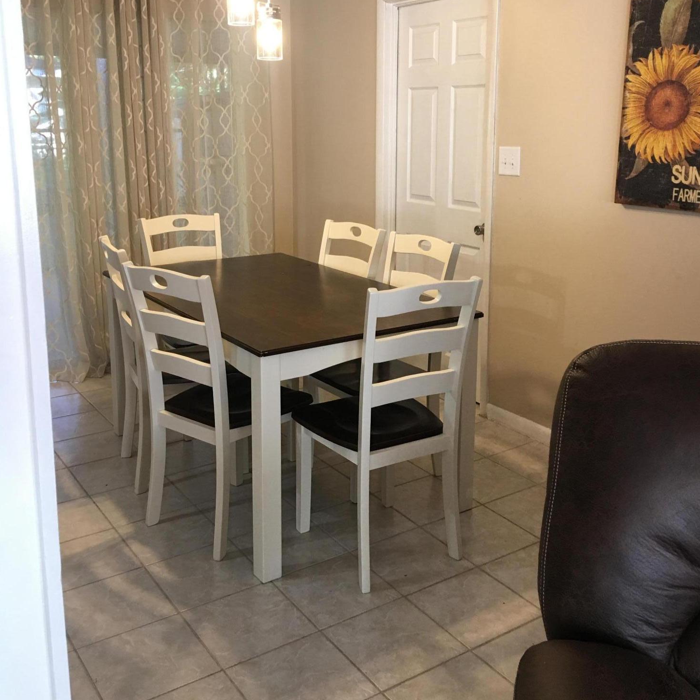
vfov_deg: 46.9
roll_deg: -0.8
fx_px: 801
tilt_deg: -9.3
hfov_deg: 47.2
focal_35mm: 35
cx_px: 357
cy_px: 268
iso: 40
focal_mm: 4.15
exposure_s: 1/15
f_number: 2.2
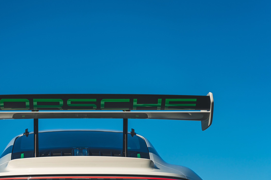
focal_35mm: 85
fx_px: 640
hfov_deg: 23.8
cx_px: 82
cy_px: 81
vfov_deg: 16.1
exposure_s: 1/1250
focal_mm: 60
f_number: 4
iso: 100
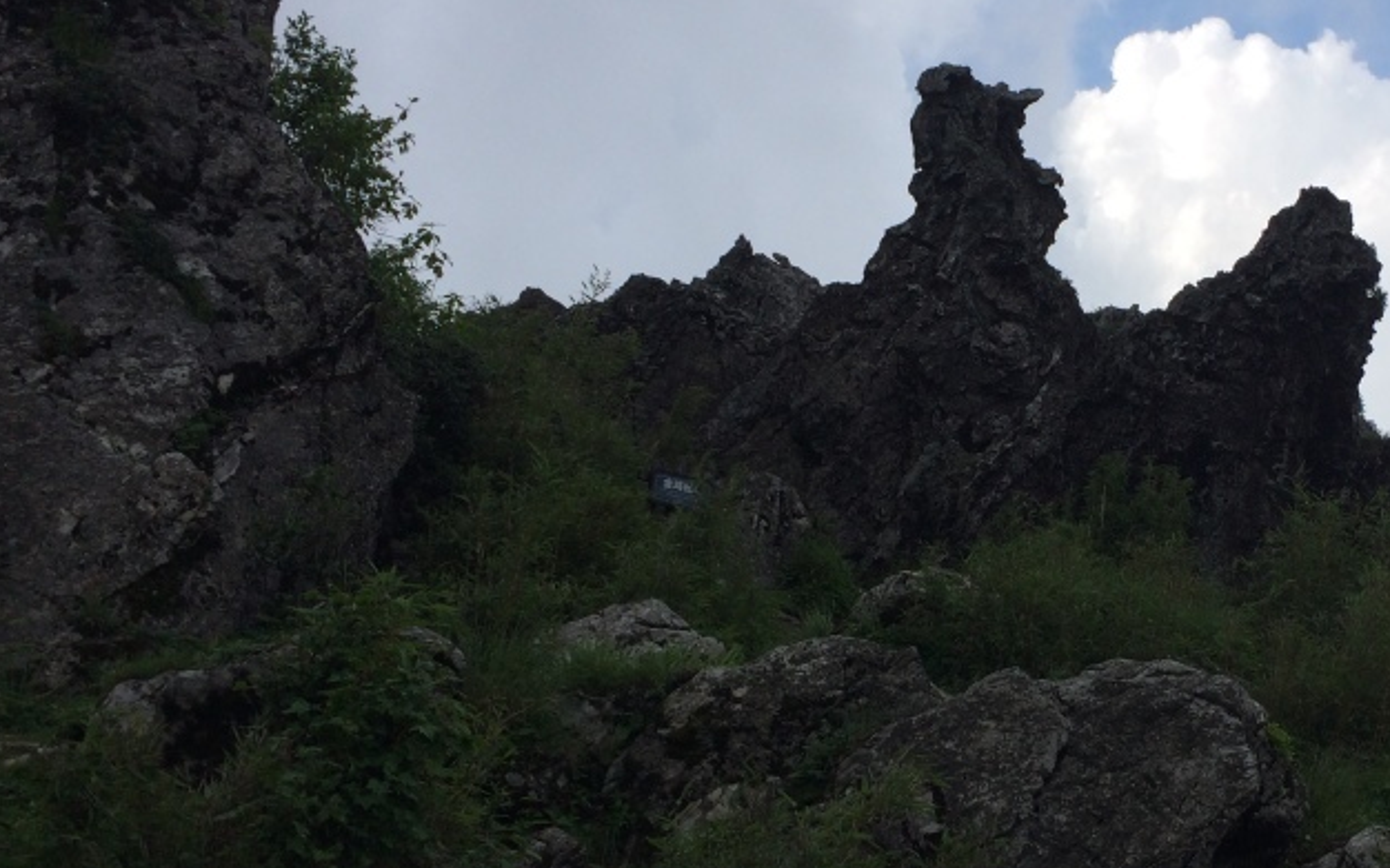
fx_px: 1970
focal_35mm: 52
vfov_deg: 24.8
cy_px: 546
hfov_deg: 38.1
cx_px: 1004
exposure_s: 1/1642
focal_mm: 4.12
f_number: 2.2
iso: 32
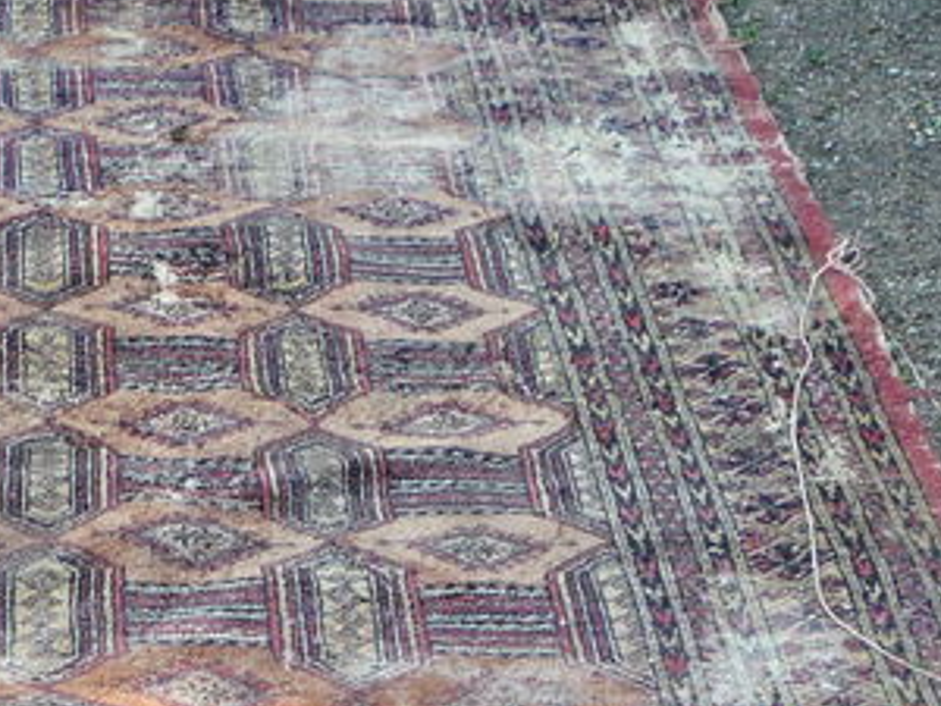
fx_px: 2718
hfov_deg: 19.1
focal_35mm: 100
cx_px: 19
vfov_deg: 14.3
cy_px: 875
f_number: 3.5
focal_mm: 5.2
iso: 100
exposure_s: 1/100
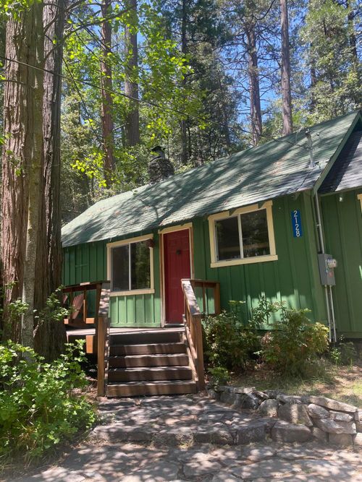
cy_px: 241
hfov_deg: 53.0
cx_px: 181
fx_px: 363
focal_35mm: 26
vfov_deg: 67.3
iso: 32
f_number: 1.6
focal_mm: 4.2
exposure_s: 1/373
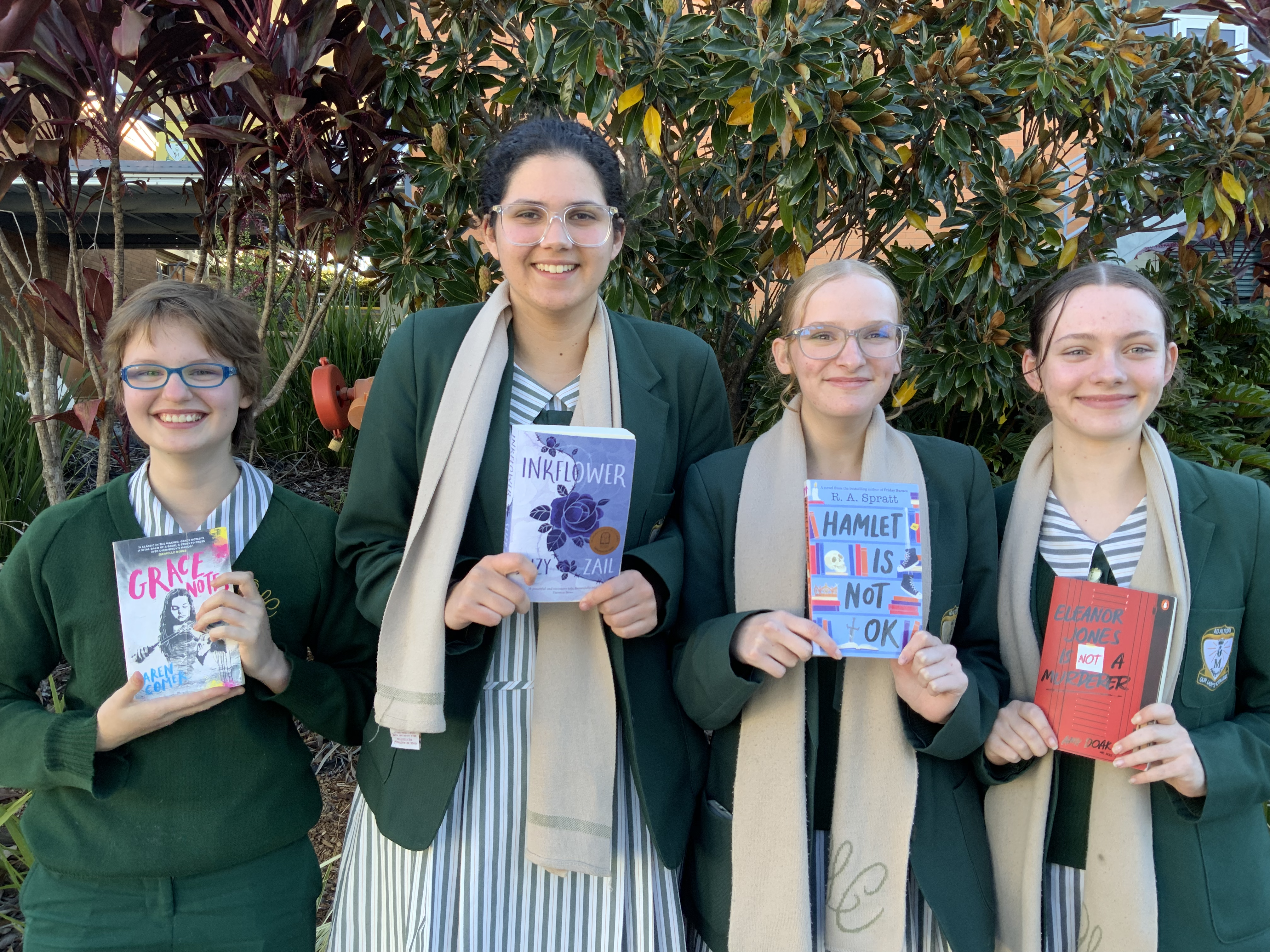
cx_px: 635
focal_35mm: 29
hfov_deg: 61.7
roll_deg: +0.2
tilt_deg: -3.7
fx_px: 1064
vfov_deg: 48.2
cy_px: 476
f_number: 1.8
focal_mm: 3
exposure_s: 1/122
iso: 16
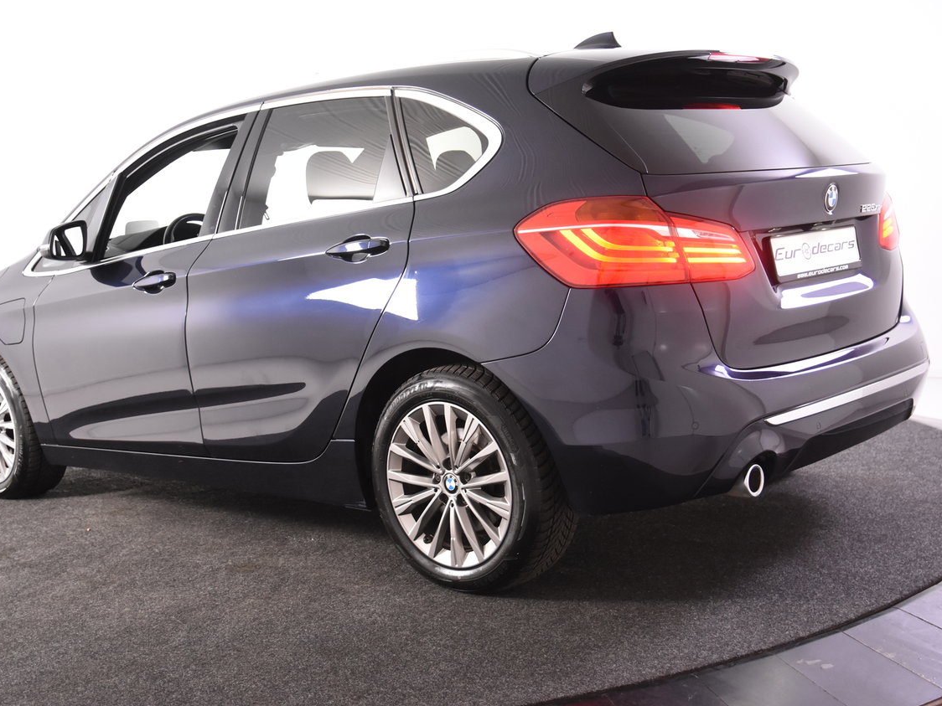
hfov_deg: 41.2
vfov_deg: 31.5
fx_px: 1252
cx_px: 433
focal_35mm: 46
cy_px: 353
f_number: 3.5
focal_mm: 28
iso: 1600
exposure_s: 1/50
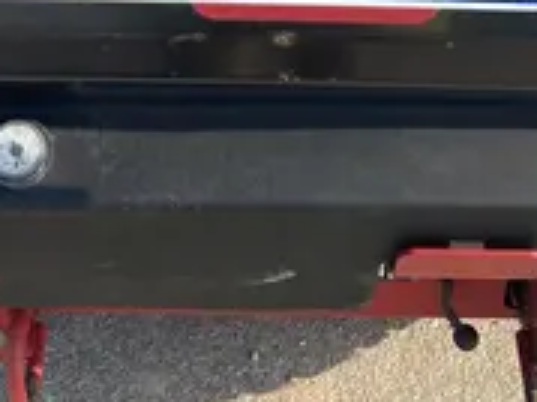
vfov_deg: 15.7
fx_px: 1333
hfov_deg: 22.8
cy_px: -214
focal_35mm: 86
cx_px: 237
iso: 20
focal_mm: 3.99
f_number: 1.8
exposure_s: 1/810
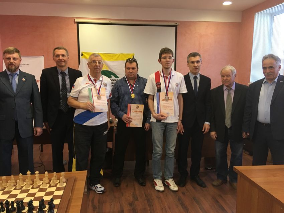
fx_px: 238
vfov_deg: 48.2
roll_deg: -1.1
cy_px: 106
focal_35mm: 29
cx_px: 142
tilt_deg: -8.5
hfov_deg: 61.6
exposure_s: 1/33
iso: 160
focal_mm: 4.15
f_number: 2.2
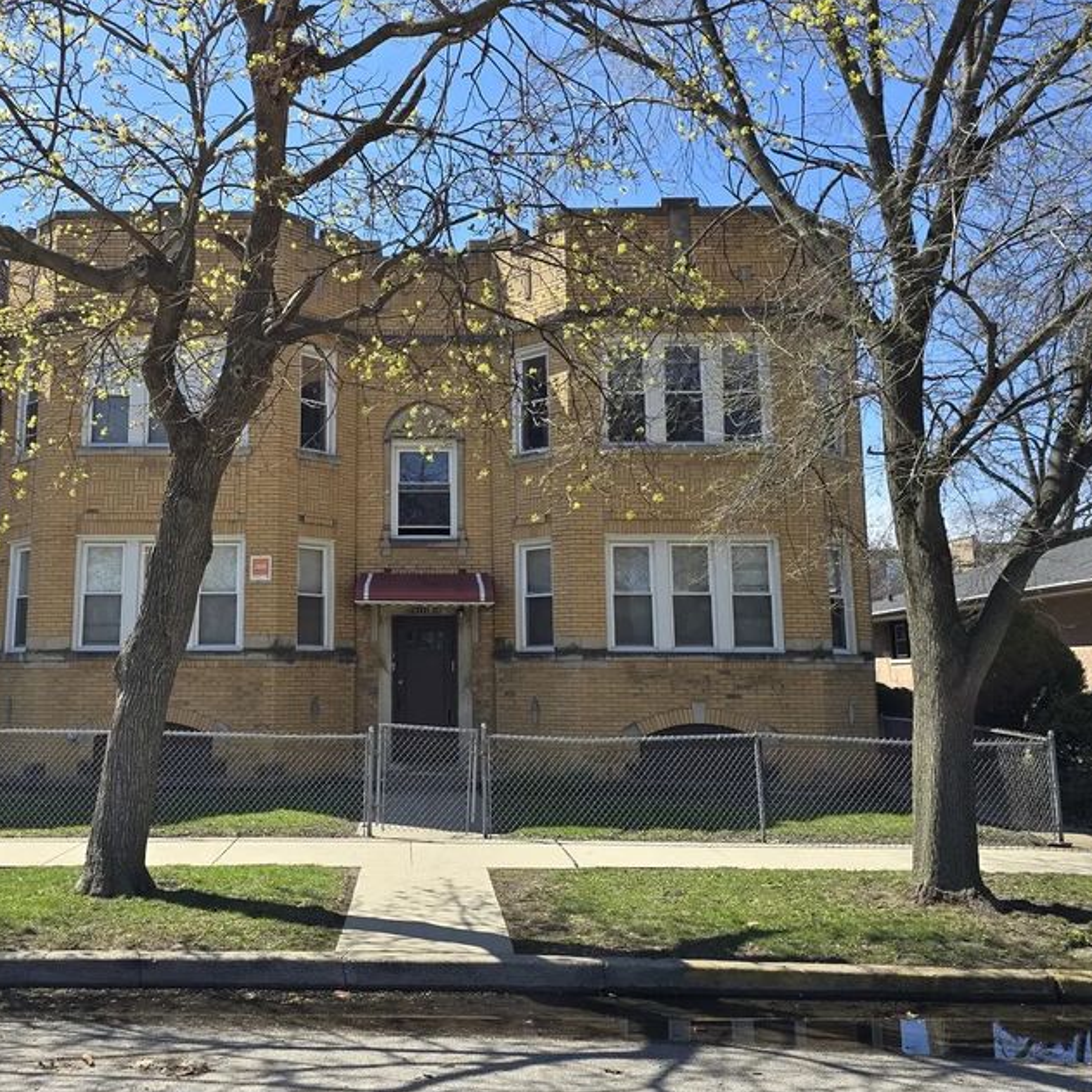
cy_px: 502
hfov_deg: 49.2
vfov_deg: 49.7
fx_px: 1178
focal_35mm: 33
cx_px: 398
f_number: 1.7
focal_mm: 6.3
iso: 12
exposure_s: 1/503
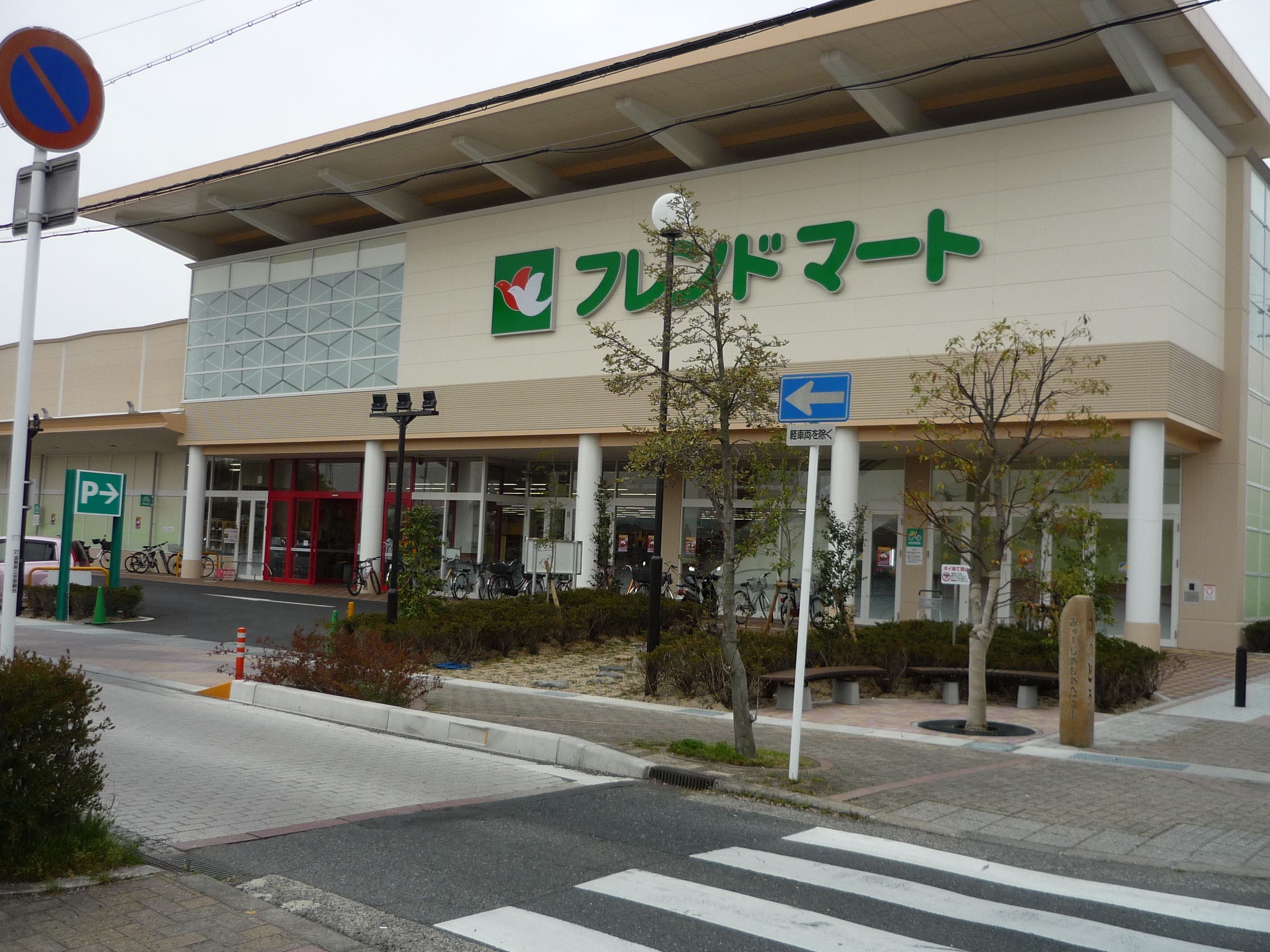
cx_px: 636
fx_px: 1247
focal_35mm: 34
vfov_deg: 41.8
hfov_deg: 54.0
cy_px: 485
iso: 100
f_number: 2.8
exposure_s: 1/640
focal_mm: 5.5
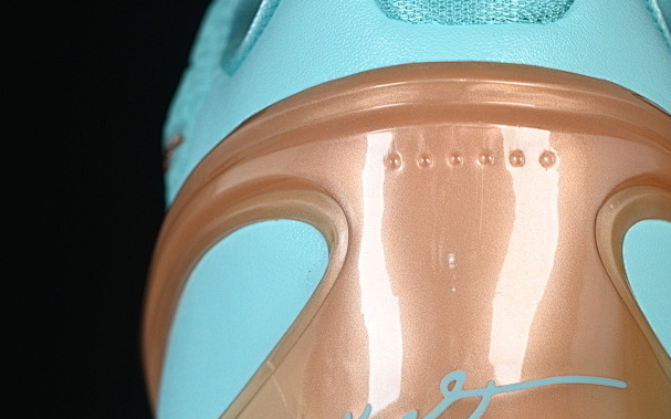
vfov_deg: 9.6
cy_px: 332
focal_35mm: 136
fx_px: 2486
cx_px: 431
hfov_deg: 15.3
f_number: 7.1
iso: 160
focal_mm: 50
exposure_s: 1/80
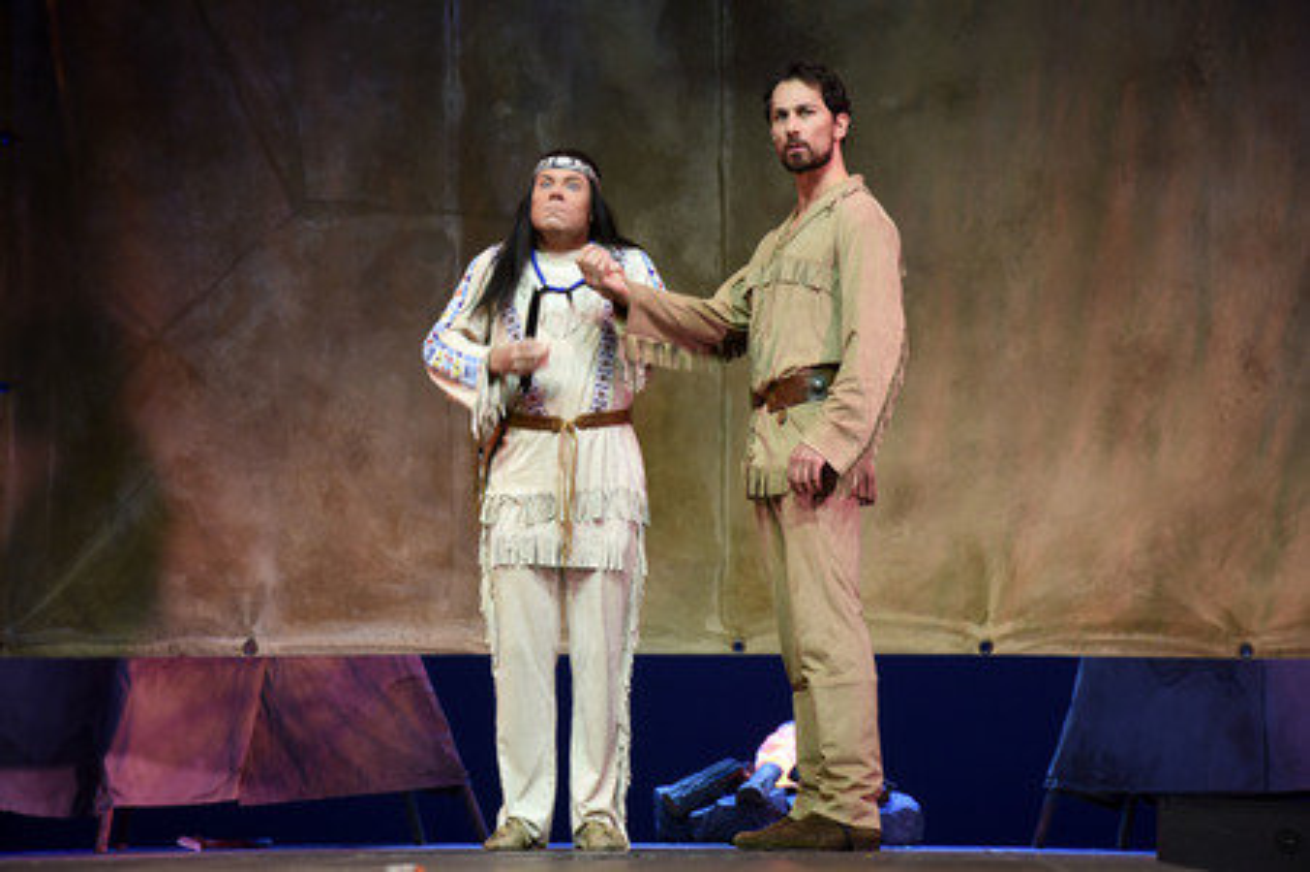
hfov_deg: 19.5
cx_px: 655
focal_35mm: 105
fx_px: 3818
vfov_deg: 13.0
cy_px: 436
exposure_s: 1/60
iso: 1250
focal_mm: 105
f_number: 6.3
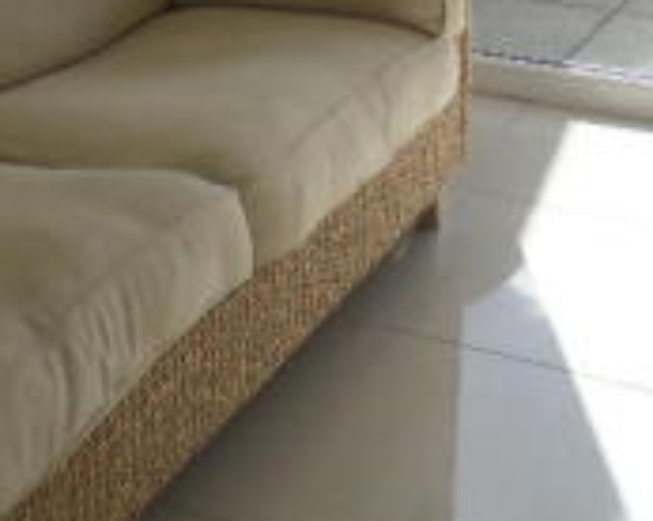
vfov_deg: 18.2
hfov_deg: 23.8
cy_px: -138
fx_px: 1525
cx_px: 123
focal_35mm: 79
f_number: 3.2
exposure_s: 1/500
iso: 100
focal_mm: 4
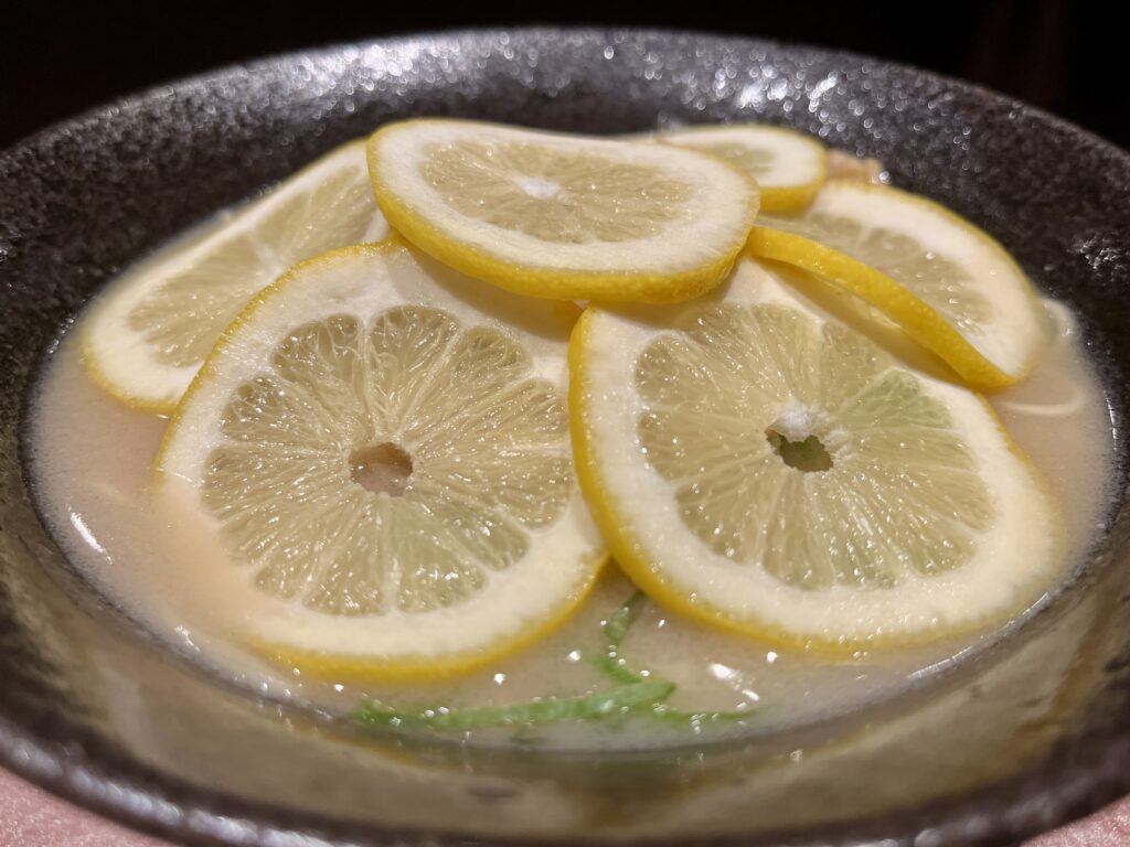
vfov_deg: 53.1
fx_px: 849
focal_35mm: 26
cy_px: 424
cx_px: 565
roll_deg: +0.3
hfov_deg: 67.3
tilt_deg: -38.8
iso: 125
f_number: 1.6
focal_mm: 5.1
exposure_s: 1/120
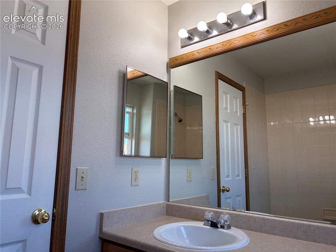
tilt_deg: +10.1
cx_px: 168
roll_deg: -1.1
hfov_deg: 67.3
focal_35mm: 26
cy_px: 126
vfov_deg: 53.0
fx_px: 252
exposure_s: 1/179
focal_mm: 5.96
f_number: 1.6
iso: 50
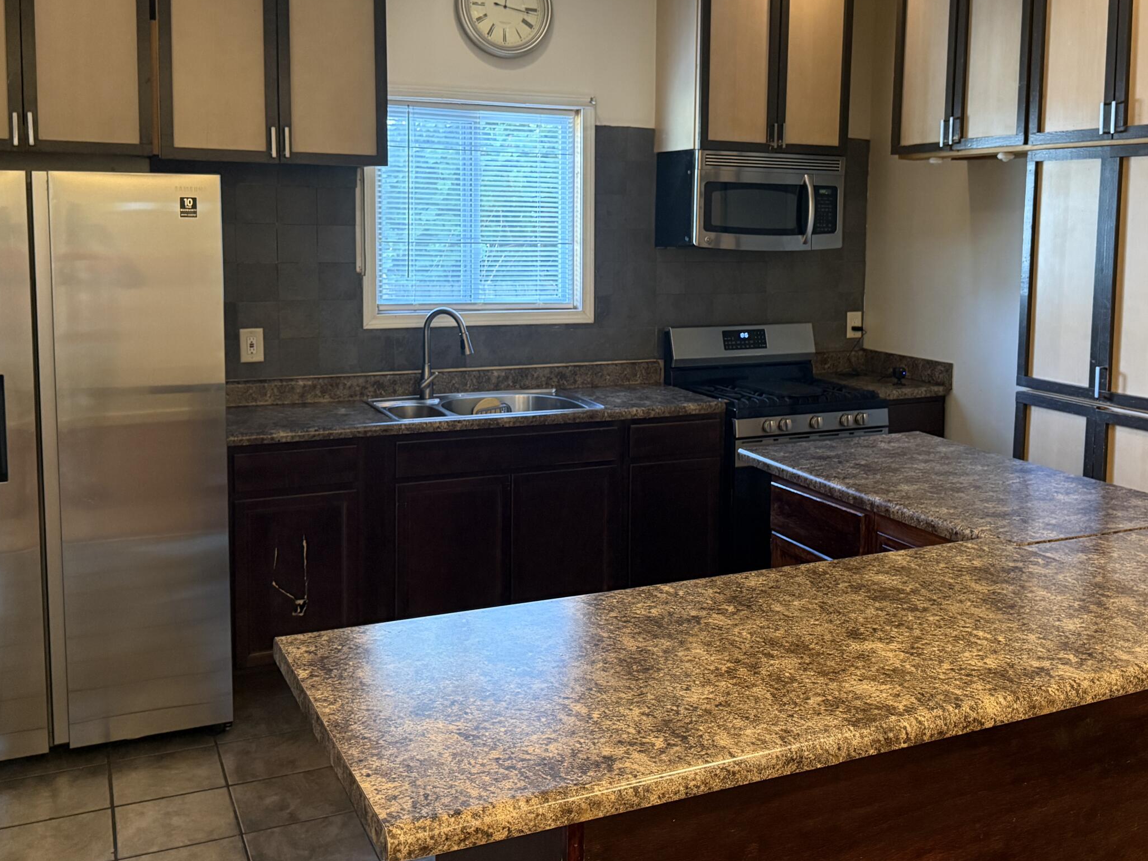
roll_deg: -1.0
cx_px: 655
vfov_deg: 40.4
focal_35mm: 35
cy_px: 325
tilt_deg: -3.7
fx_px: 1161
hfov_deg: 52.4
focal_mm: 6.76
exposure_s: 1/60
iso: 500
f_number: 1.78
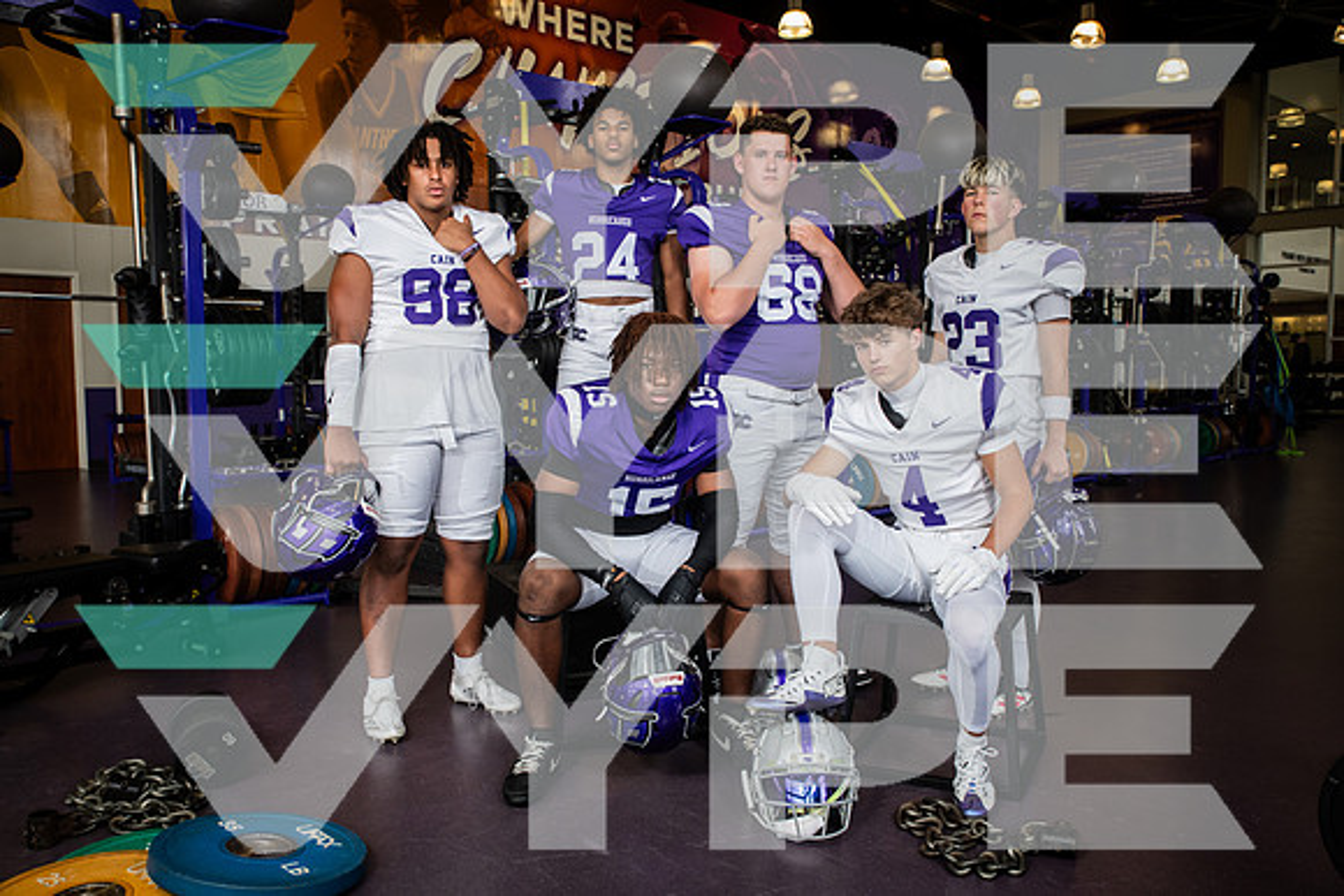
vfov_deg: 43.6
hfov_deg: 61.9
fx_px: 1120
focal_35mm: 30
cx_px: 672
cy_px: 448
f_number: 7.1
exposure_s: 1/250
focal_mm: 30
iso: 800
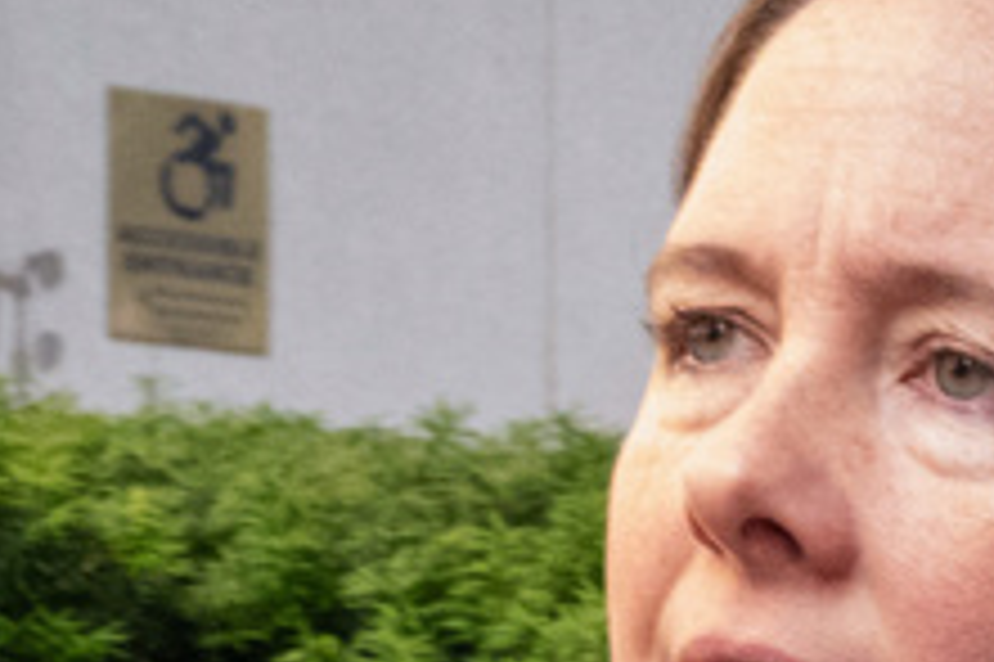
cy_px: 1225
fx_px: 7422
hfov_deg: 7.6
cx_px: 990
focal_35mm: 269
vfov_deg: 5.0
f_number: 8
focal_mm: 21.6
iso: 2000
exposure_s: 1/250
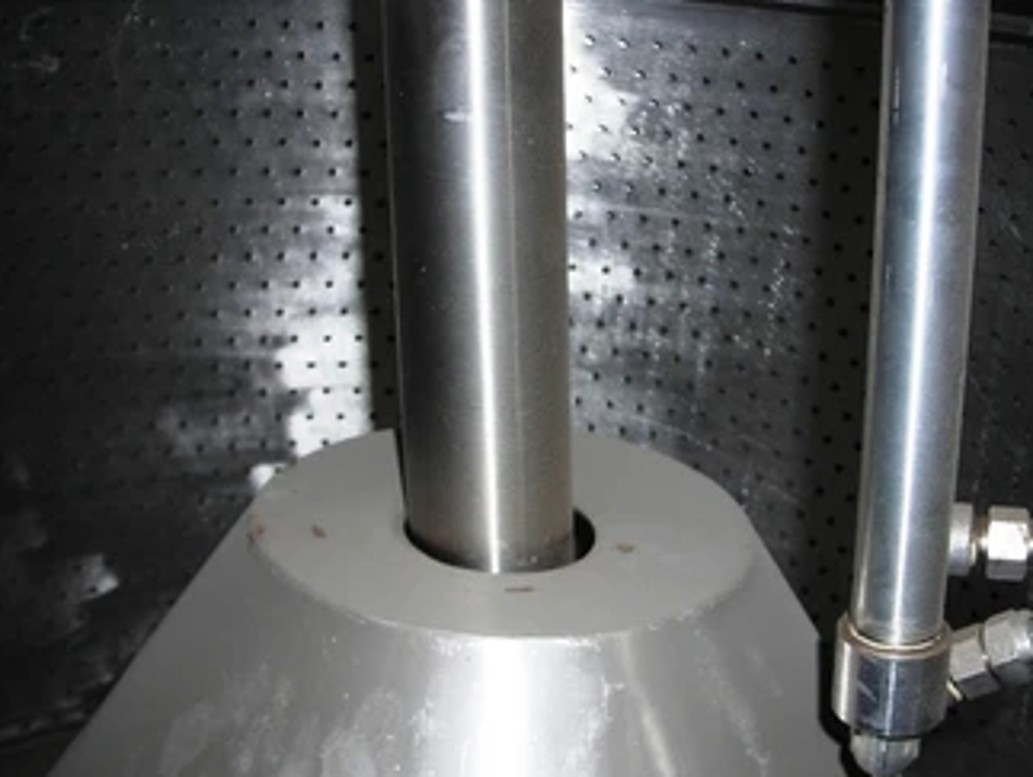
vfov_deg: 30.9
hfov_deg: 40.4
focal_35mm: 47
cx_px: 528
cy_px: 368
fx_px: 1404
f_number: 3.2
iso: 50
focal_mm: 6.3
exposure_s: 1/60.1
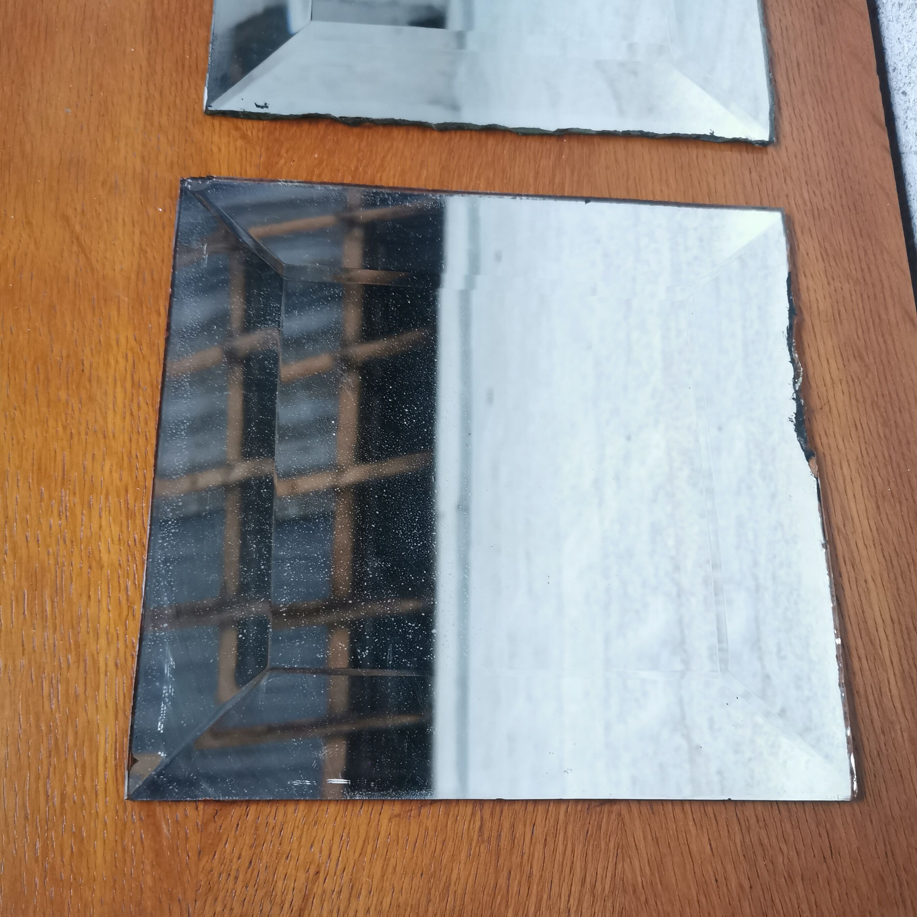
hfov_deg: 51.1
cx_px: 456
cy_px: 536
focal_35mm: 32
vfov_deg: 50.9
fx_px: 959
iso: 500
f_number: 1.8
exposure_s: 1/33.3
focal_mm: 5.58
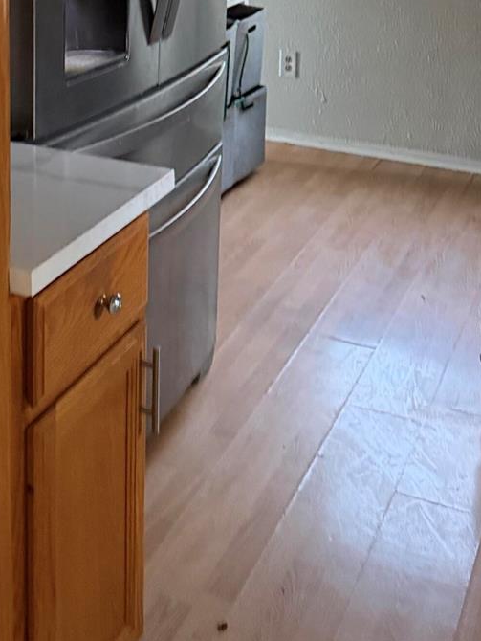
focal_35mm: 55
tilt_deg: -5.9
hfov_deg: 26.4
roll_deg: -0.4
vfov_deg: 32.2
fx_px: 1018
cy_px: 0
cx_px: 162
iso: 640
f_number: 1.78
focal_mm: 6.76
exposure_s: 1/40
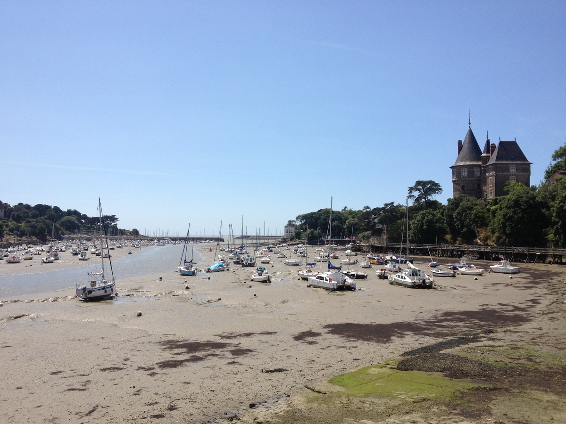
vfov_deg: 40.7
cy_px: 212
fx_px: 572
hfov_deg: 52.6
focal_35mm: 35
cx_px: 283
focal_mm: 4.28
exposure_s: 1/2304
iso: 50
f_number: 2.4
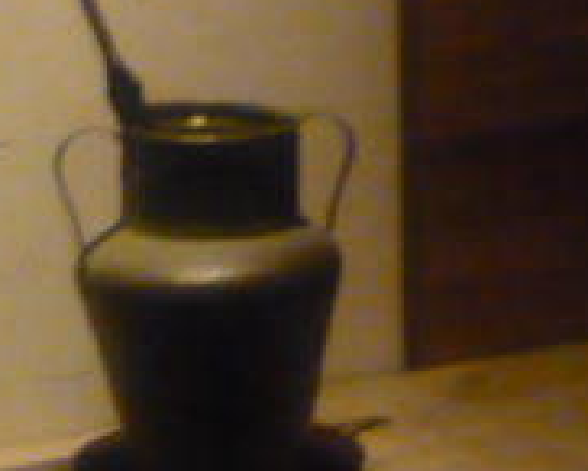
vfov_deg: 8.9
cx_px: 275
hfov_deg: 11.5
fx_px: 2927
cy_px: -274
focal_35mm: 168
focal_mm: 5.5
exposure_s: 1/15
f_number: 2.8
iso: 800
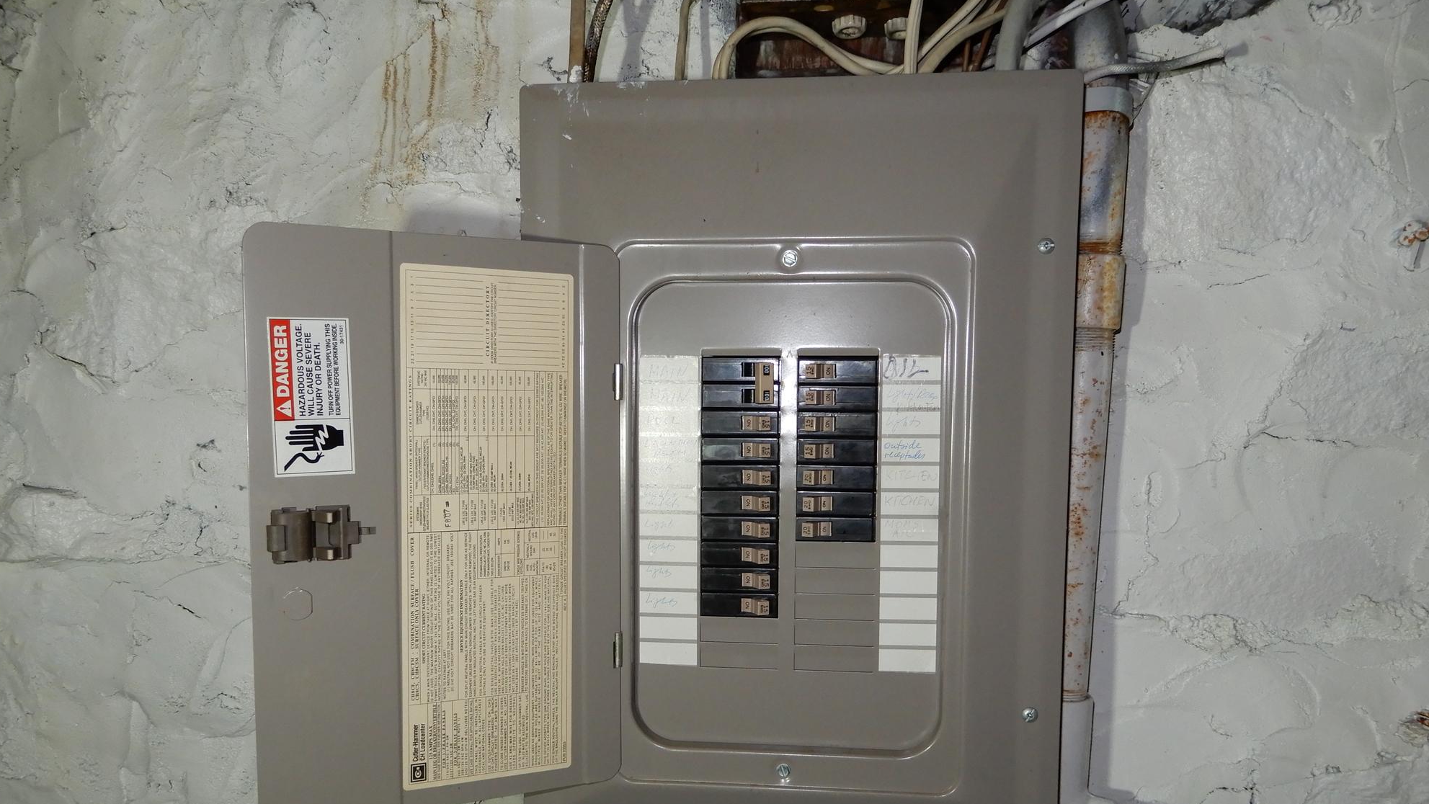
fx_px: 1023
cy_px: 481
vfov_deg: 42.7
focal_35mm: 27
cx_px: 705
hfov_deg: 69.9
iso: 200
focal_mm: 4.3
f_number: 3.4
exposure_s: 1/30
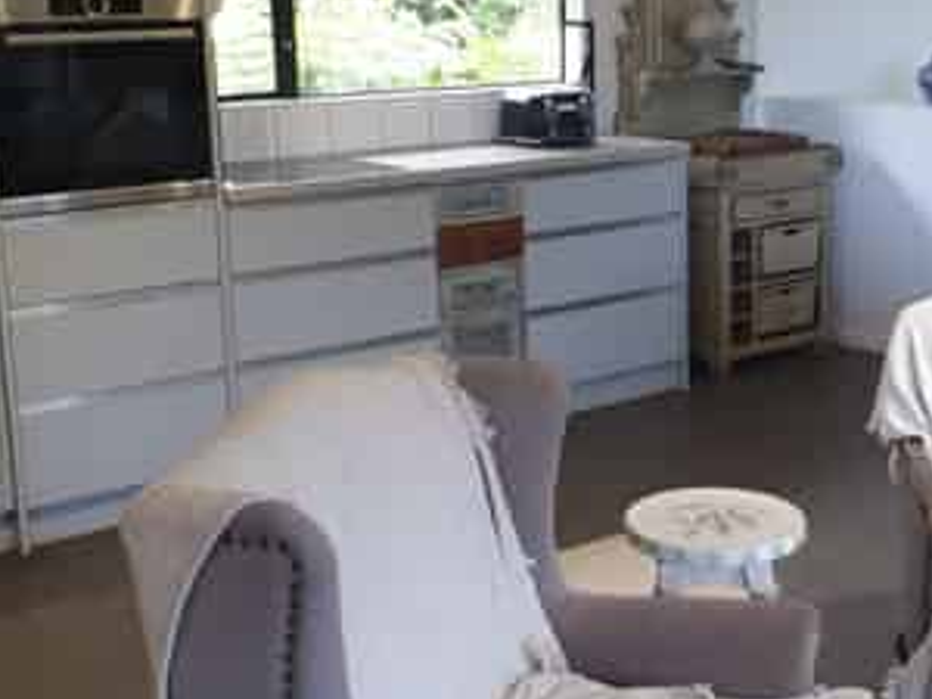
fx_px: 1535
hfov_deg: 33.5
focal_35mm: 57
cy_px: 306
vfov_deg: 25.6
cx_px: 618
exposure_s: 1/50
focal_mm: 4.3
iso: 160
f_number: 2.4
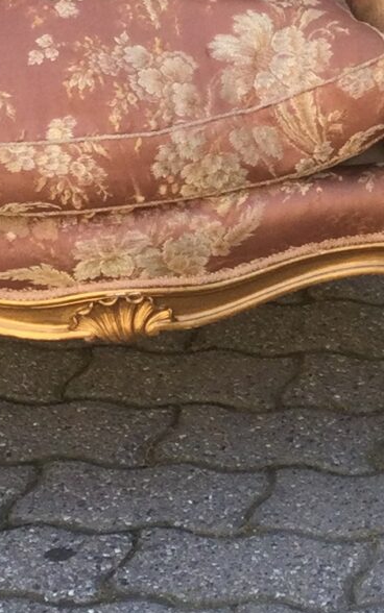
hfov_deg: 8.9
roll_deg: +0.5
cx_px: 601
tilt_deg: -24.2
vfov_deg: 14.6
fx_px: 2392
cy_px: 158
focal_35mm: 143
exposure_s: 1/100
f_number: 2.4
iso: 32
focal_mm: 3.3
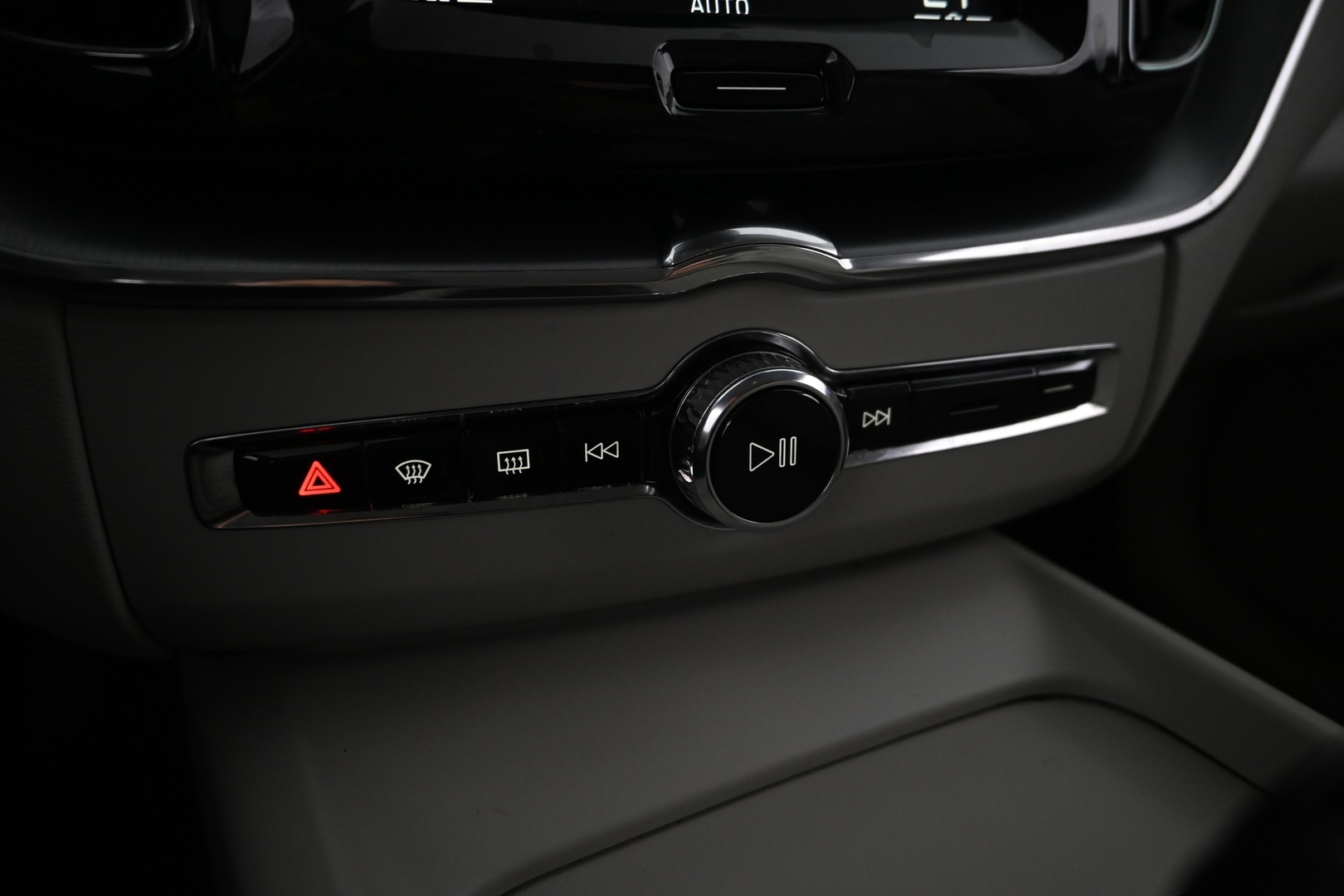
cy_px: 448
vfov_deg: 50.4
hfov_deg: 70.4
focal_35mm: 26
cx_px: 672
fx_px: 952
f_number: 3.5
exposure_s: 1/30
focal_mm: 17
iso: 1600
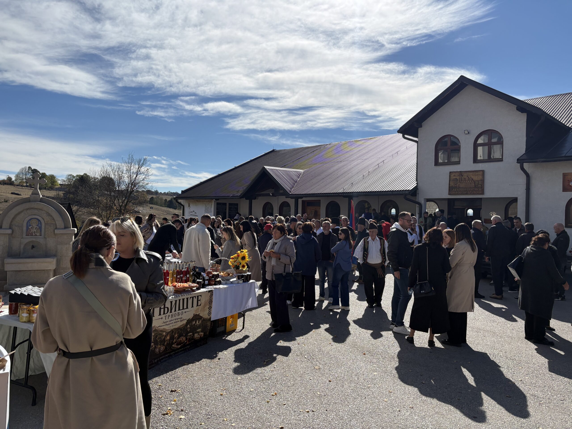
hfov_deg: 67.3
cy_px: 214
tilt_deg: +1.0
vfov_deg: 53.1
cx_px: 286
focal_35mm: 26
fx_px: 430
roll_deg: -0.9
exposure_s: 1/6993
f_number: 1.6
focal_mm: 5.96
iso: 50
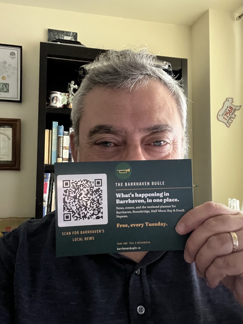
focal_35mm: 30
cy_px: 162
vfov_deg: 60.0
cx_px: 122
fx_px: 281
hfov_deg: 46.8
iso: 1000
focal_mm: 2.71
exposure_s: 1/15
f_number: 2.2
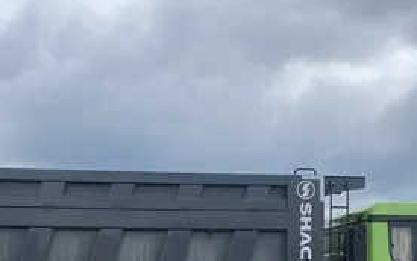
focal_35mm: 57
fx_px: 648
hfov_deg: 35.2
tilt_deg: +1.8
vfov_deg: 21.7
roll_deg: -1.4
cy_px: 276
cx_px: 126
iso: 32
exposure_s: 1/1808
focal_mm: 4.25
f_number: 1.8
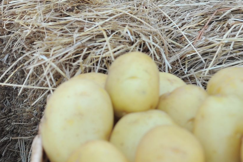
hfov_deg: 15.3
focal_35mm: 129
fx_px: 870
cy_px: 2
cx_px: -47
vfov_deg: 10.5
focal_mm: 50
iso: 200
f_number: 5.6
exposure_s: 1/320
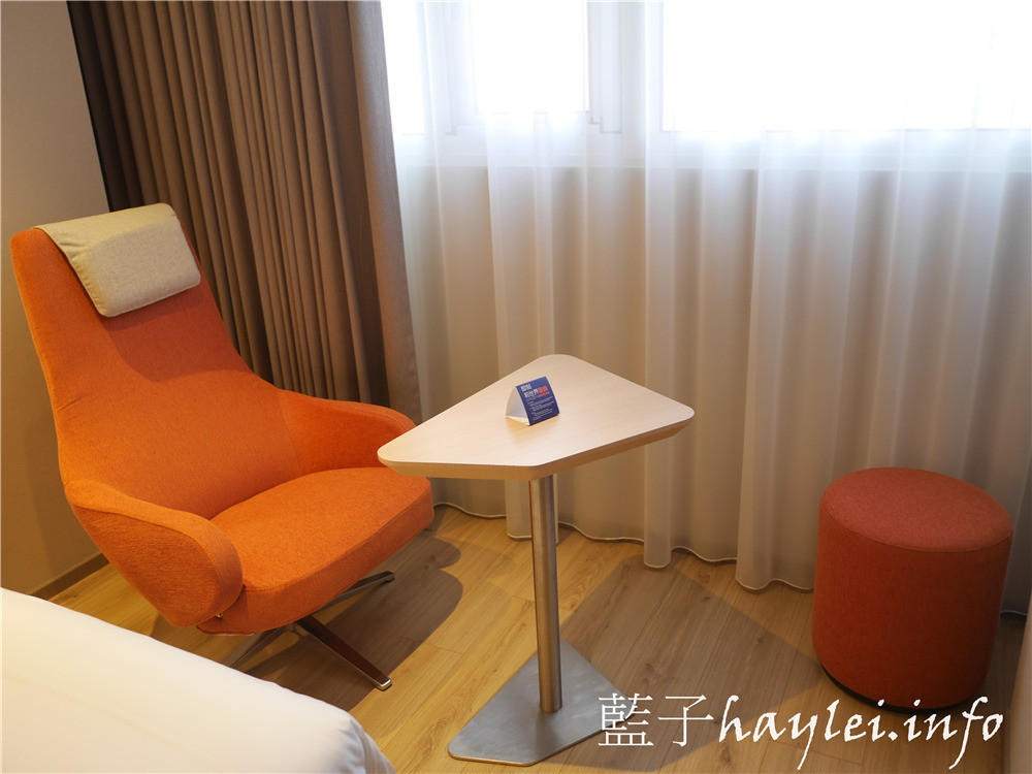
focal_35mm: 30
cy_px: 387
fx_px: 894
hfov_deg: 60.0
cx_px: 516
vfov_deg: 46.8
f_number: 1.7
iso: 250
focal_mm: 15
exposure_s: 1/60
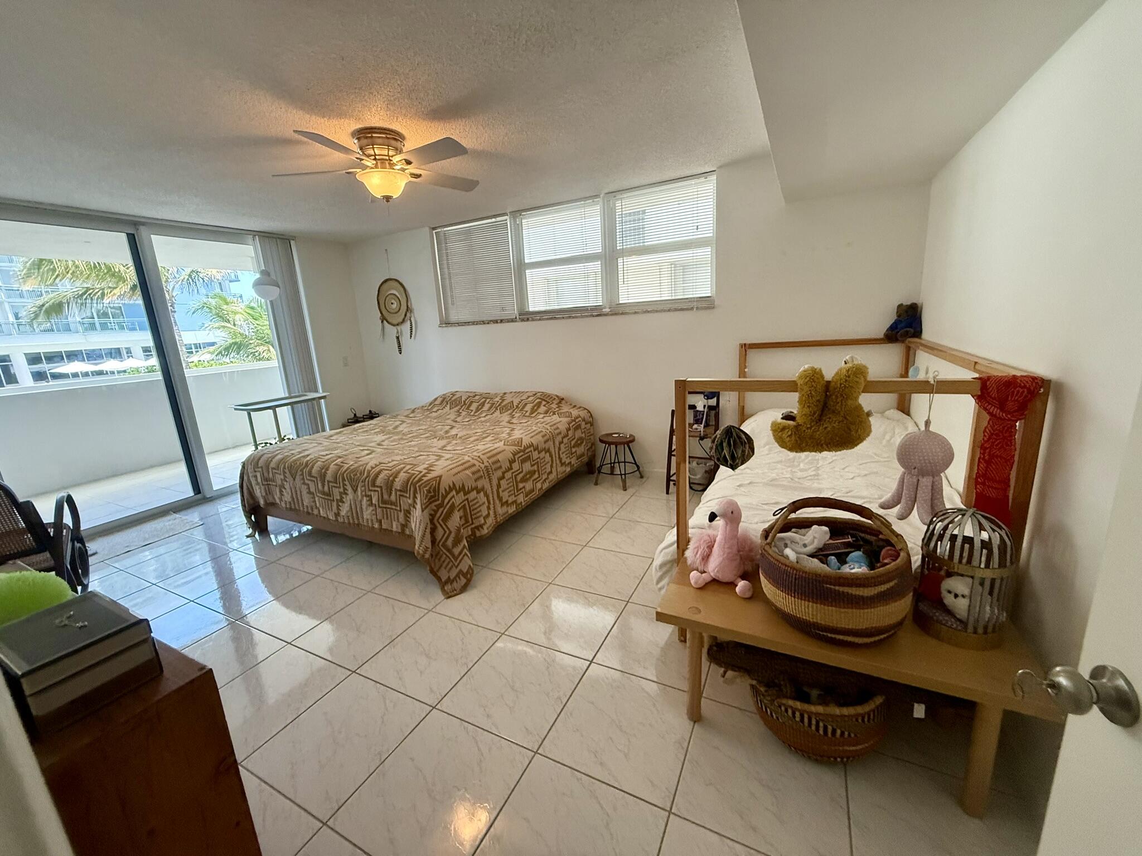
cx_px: 571
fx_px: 462
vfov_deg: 85.7
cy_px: 428
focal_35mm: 14
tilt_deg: -11.8
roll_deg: +3.6
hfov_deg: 102.1
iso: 500
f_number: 2.2
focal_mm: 2.22
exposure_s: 1/120
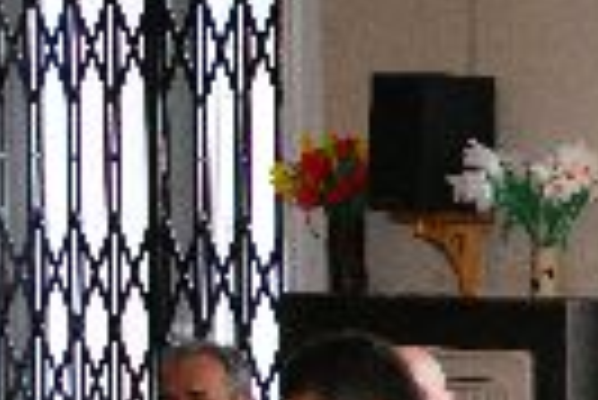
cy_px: 524
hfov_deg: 9.9
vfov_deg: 6.9
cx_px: 1066
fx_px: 3291
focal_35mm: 198
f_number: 4.5
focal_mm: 35
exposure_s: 1/160
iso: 400
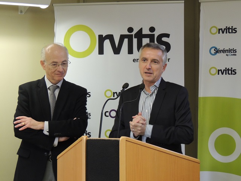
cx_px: 120
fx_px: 627
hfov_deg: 21.8
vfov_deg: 16.4
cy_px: 90
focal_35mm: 90
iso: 400
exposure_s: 1/25
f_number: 4.1
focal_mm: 16
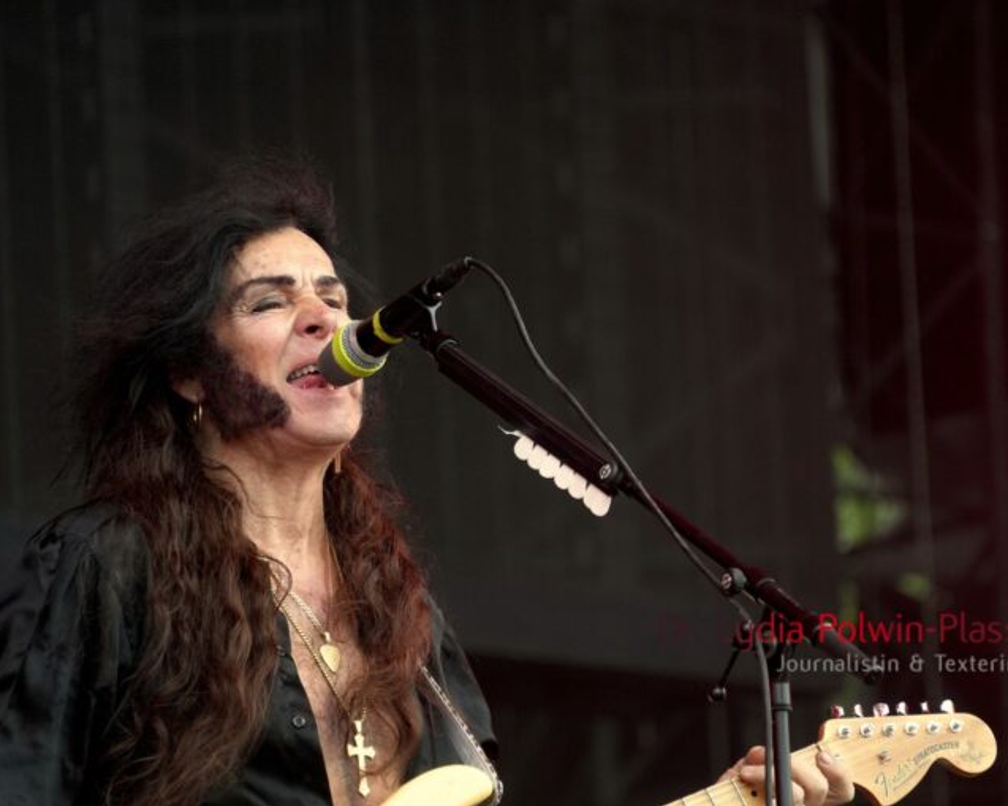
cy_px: 402
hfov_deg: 5.1
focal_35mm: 379
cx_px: 514
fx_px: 11289
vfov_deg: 4.1
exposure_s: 1/400
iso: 1000
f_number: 6.3
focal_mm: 223
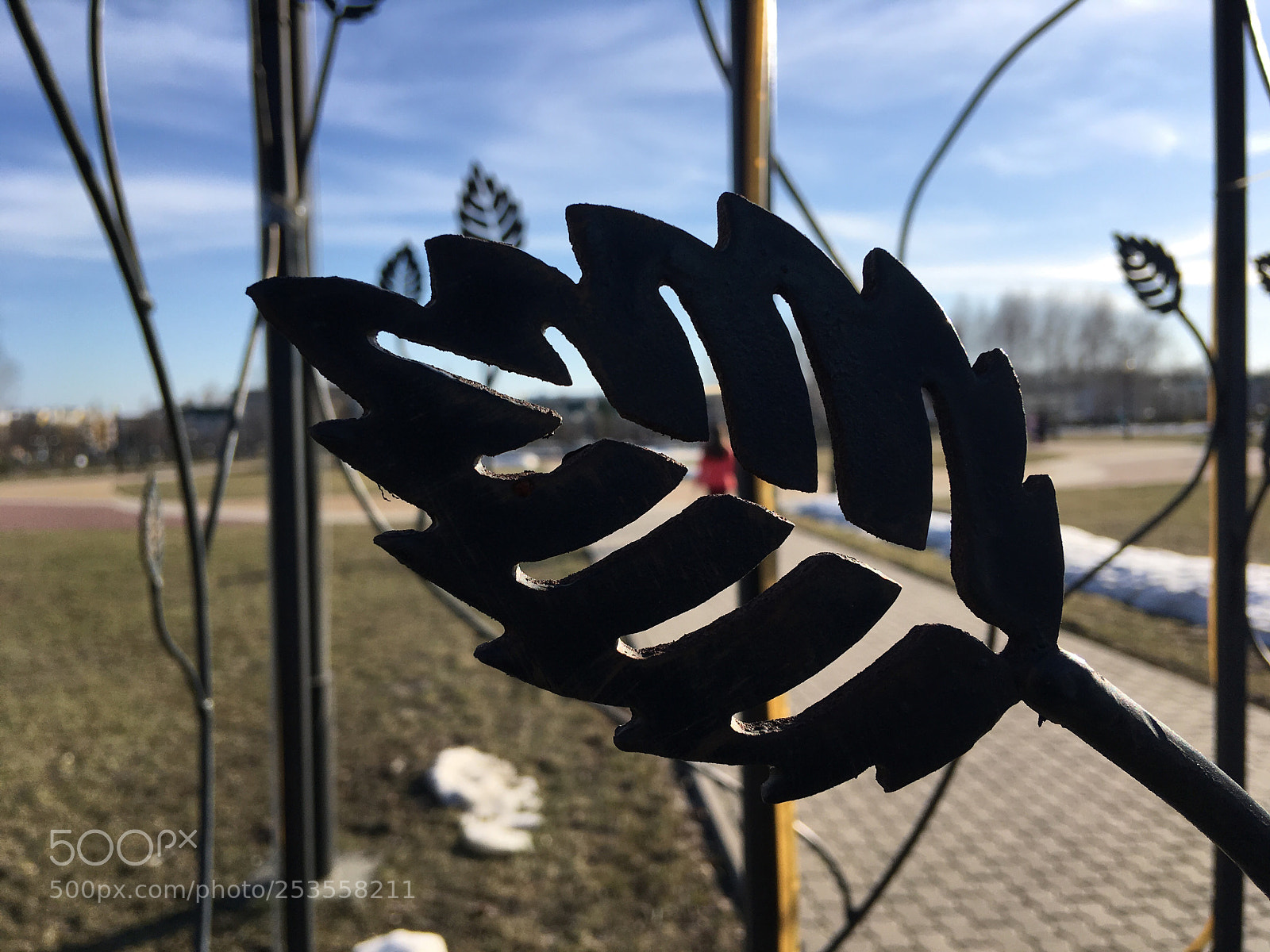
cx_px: 635
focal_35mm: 29
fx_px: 1064
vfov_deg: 48.2
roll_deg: +1.5
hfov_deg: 61.7
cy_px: 476
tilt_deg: -1.6
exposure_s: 1/1538
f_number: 2.2
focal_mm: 4.15
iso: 25
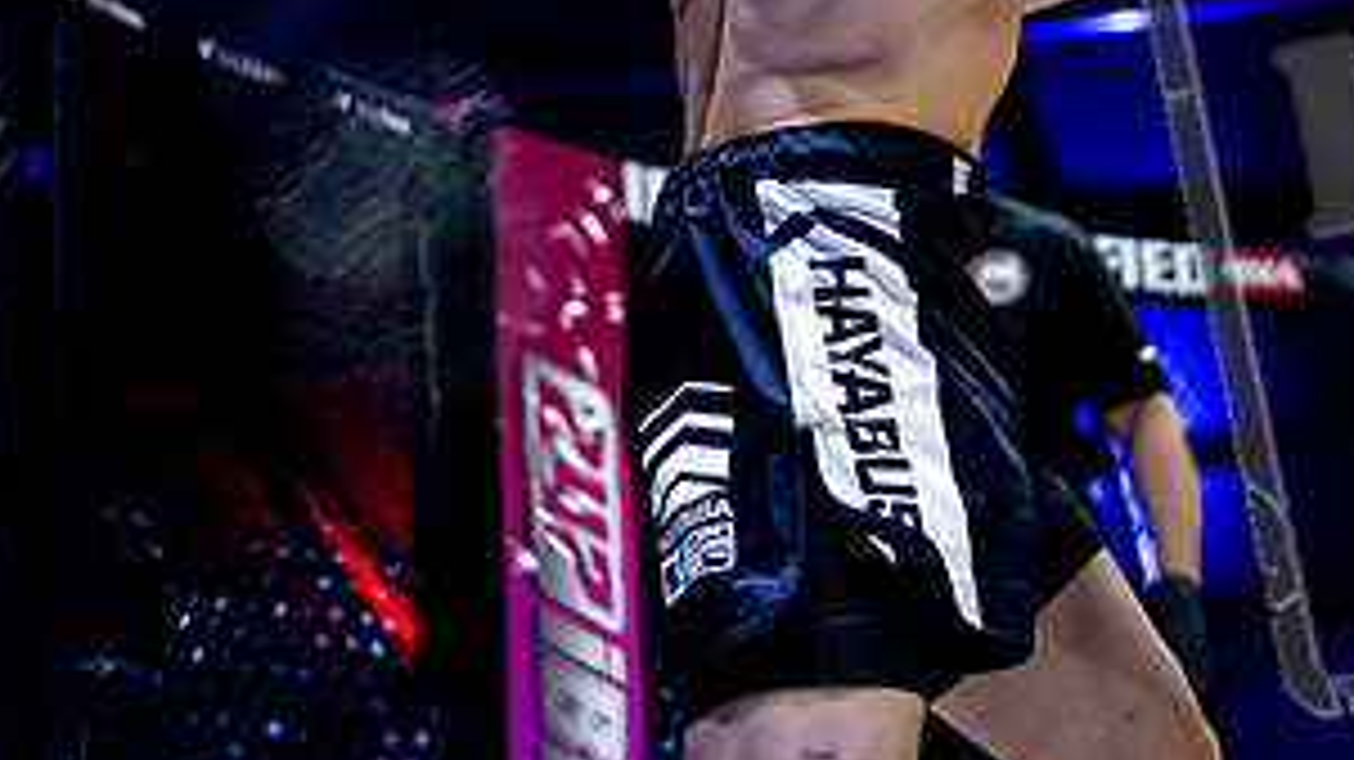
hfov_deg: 22.5
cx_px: 1143
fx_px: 3337
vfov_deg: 12.8
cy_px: -43
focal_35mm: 93
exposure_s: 1/1250
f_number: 2.8
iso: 3200
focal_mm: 46
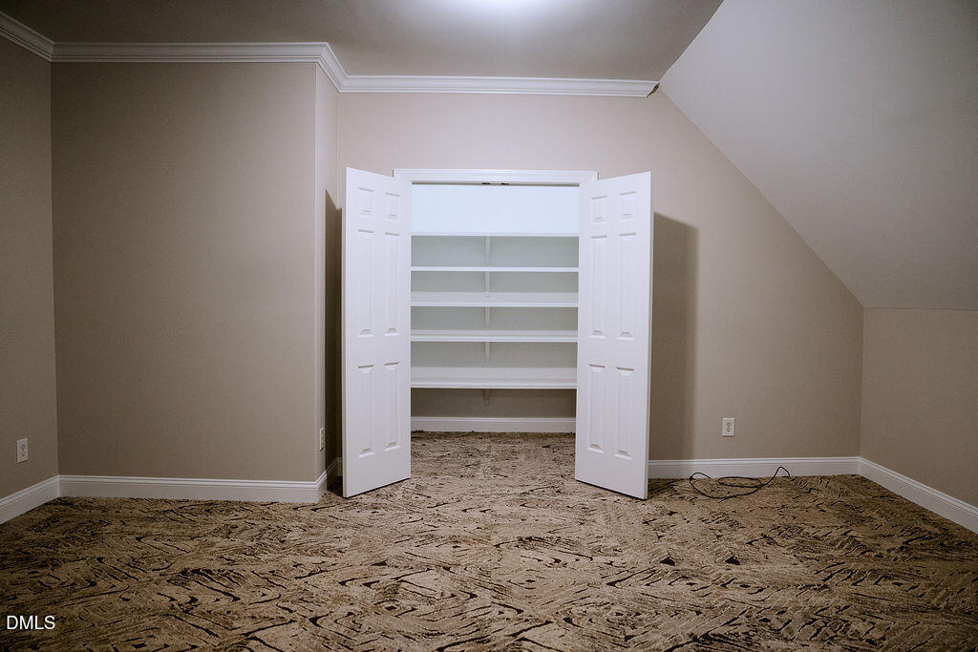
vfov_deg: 53.1
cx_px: 489
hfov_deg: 73.7
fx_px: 652
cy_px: 326
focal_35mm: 24
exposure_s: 1/200
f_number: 2.8
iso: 2500
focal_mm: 24
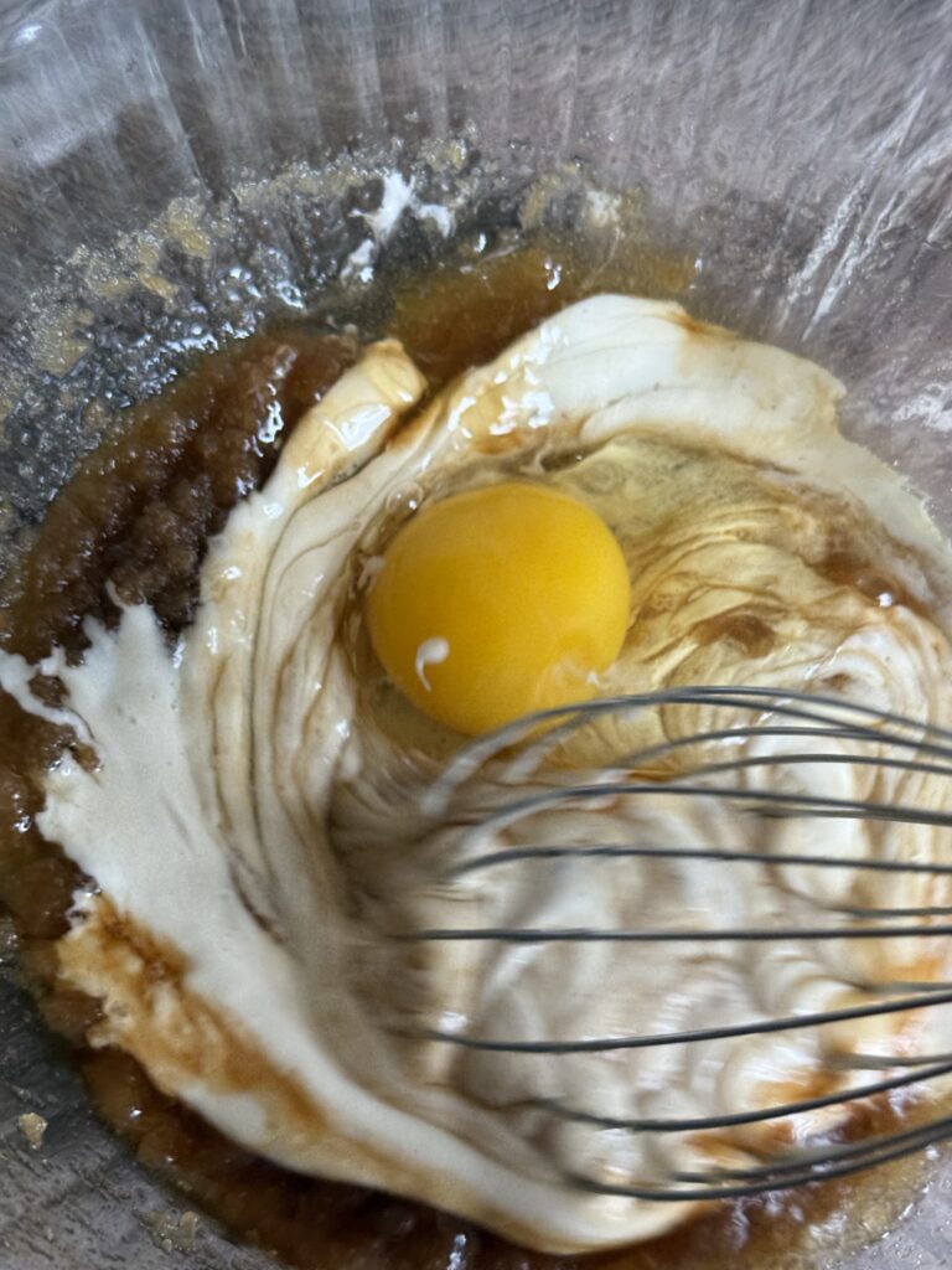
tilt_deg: -76.0
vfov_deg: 39.7
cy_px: 635
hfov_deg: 30.3
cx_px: 476
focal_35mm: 48
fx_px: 1760
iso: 160
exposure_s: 1/60
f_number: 1.78
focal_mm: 6.76
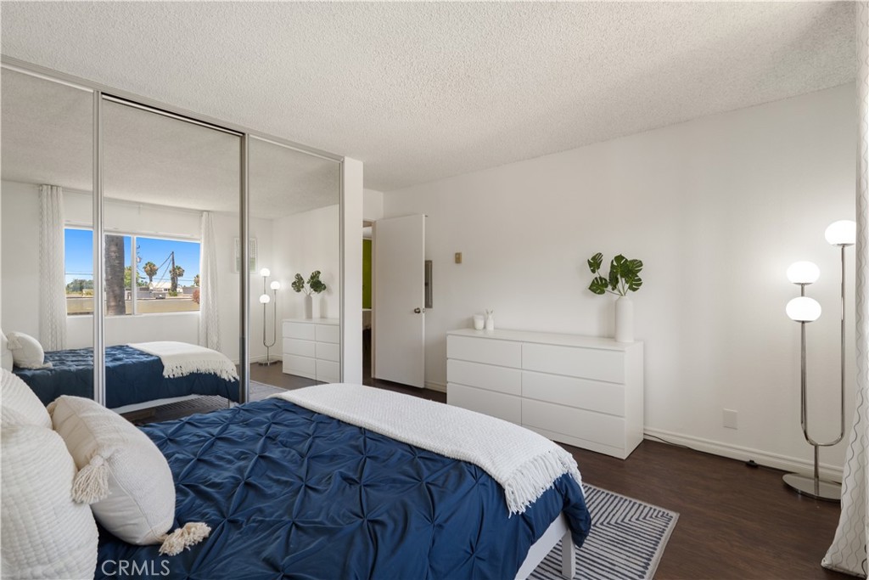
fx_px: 398
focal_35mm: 16
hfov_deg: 95.0
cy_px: 290
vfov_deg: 72.1
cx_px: 434
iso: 1600
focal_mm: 16.5
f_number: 9
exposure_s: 1/30
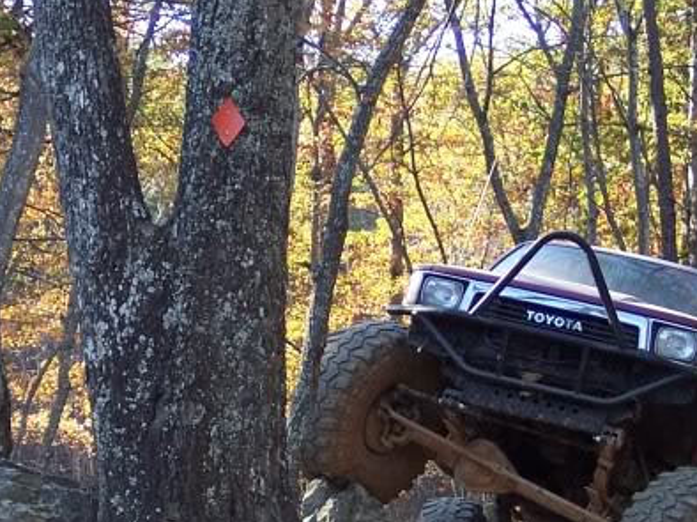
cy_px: 361
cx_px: 69
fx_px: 3401
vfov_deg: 8.8
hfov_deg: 11.6
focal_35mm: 169
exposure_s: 1/90
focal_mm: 13.3
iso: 100
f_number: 3.4
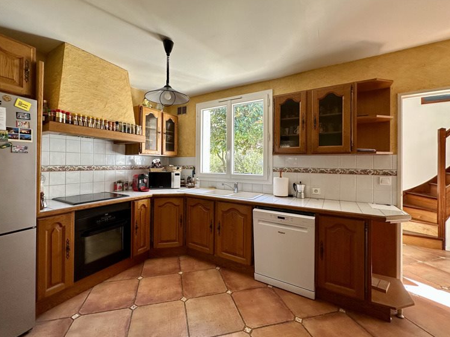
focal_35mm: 15
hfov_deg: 98.1
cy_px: 162
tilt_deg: +0.5
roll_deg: -0.4
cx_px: 215
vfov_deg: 81.7
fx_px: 195
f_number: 2.2
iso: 100
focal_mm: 2.22
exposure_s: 1/99
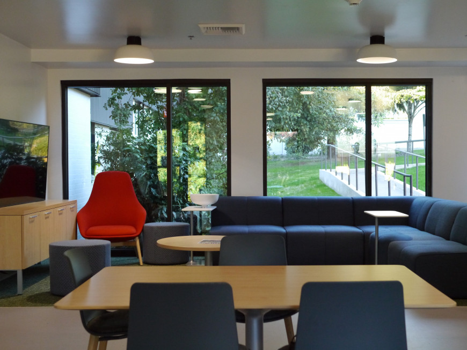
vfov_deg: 29.1
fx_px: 675
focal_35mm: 50
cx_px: 234
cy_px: 175
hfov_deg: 38.2
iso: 1600
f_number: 4
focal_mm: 25
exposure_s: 1/160
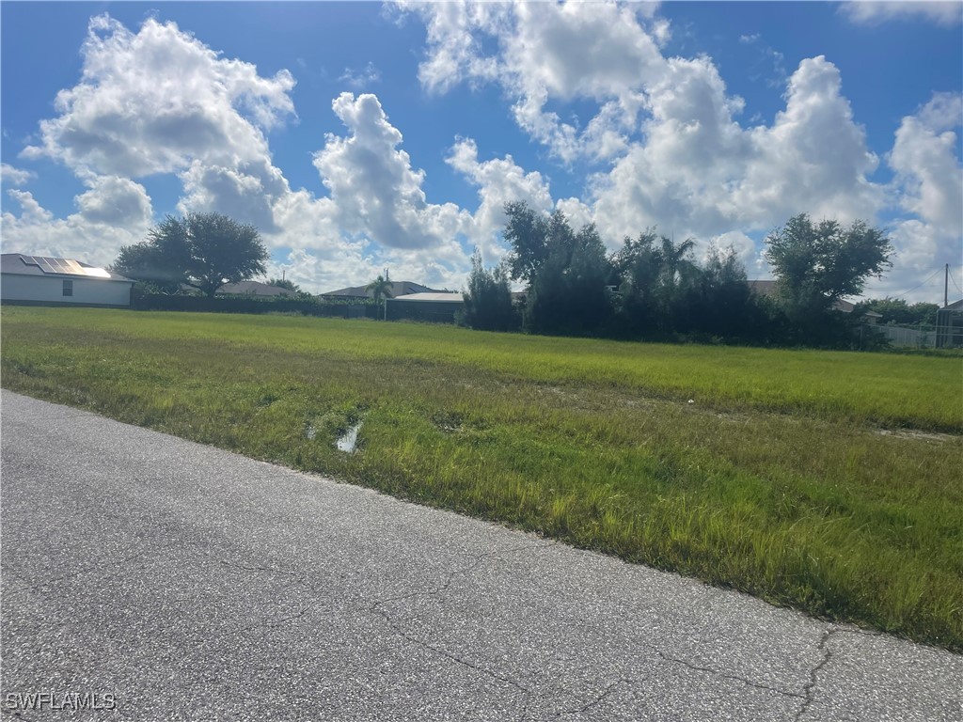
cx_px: 482
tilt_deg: -3.4
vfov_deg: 53.1
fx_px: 723
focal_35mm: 26
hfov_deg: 67.3
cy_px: 361
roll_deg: -2.4
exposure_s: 1/10753
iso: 32
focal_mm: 4.2
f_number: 1.6
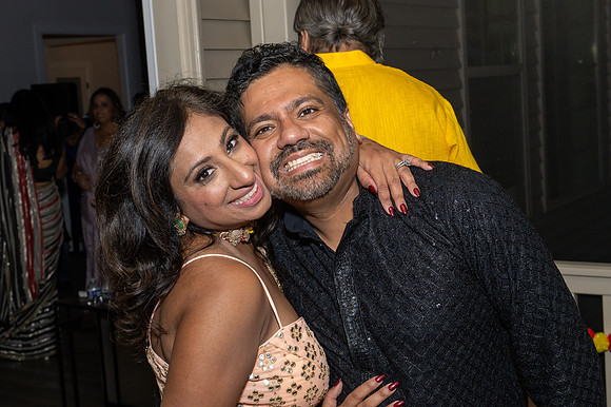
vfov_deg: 26.0
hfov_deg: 38.2
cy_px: 204
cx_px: 306
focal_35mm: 52
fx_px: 882
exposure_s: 1/250
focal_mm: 35
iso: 800
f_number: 7.1
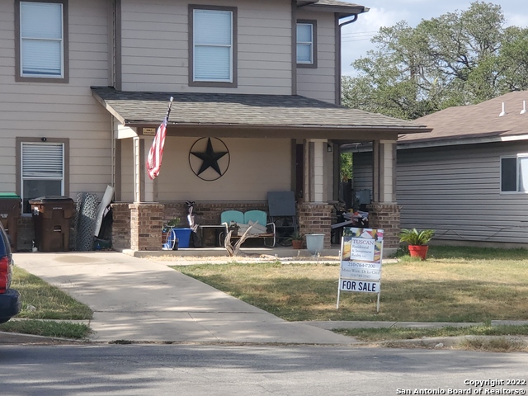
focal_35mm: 52
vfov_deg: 28.0
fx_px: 793
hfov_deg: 36.8
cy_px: 198
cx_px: 264
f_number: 2.4
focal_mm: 6
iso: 50
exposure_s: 1/493
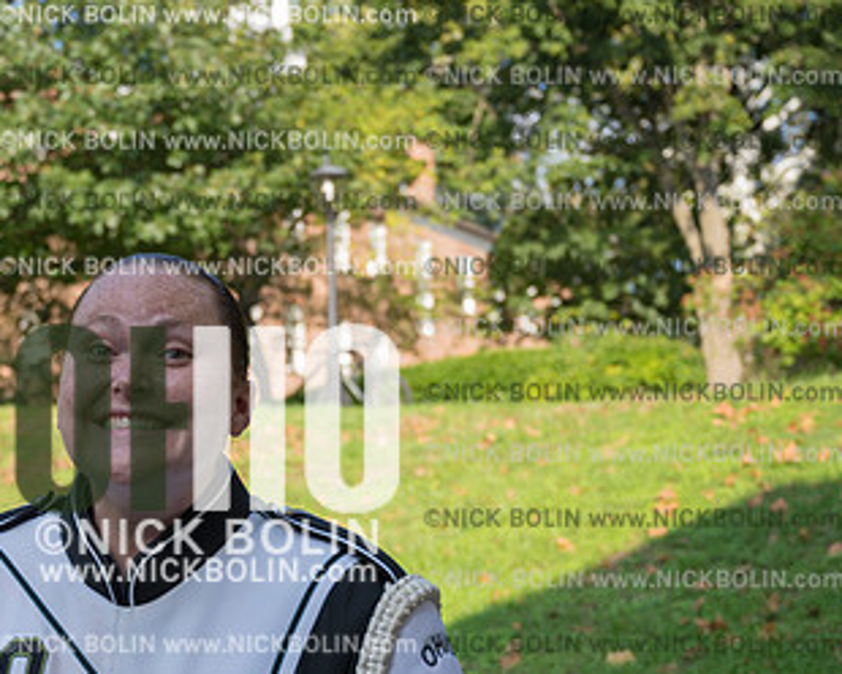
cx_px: 206
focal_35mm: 72
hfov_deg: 26.1
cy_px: 455
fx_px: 1794
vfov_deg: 21.2
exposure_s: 1/500
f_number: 4
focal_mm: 41
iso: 125
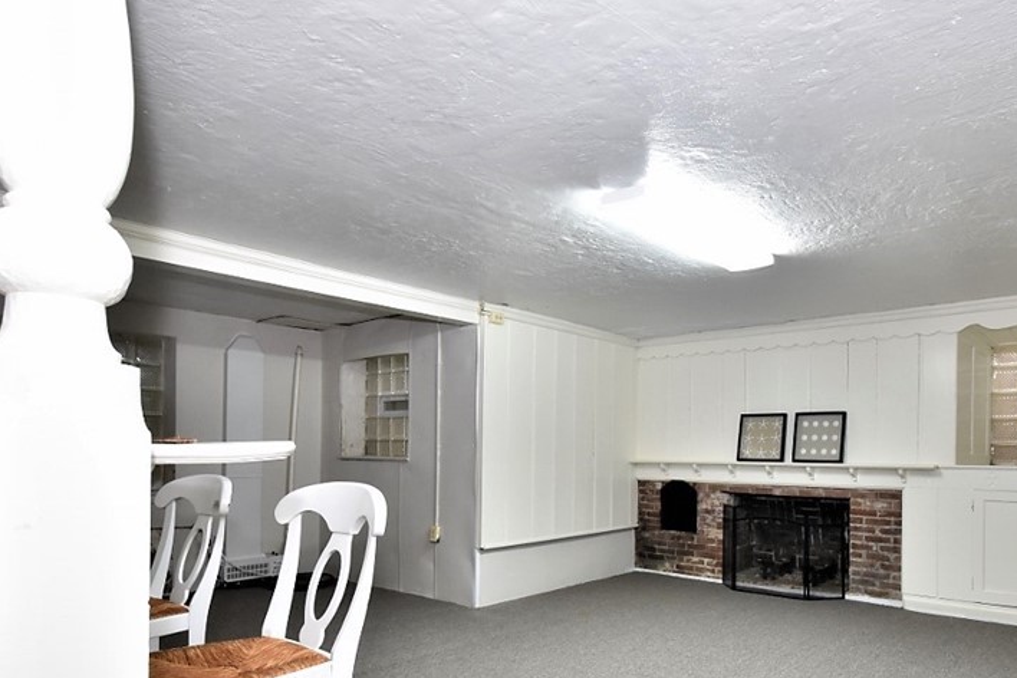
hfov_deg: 75.5
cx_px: 594
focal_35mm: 23
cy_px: 440
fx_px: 650
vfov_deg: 54.2
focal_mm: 10
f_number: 11
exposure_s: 1/15
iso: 800
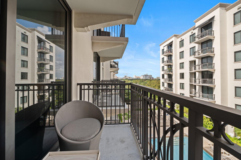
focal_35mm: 14
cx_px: 120
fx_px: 94
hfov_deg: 104.3
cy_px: 80
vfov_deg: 81.1
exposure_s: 1/100
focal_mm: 14
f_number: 8
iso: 200
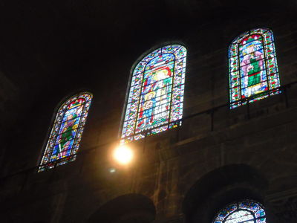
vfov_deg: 21.9
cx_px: 148
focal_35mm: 67
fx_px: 575
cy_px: 112
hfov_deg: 29.0
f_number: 4.3
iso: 400
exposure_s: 1/20
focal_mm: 11.16
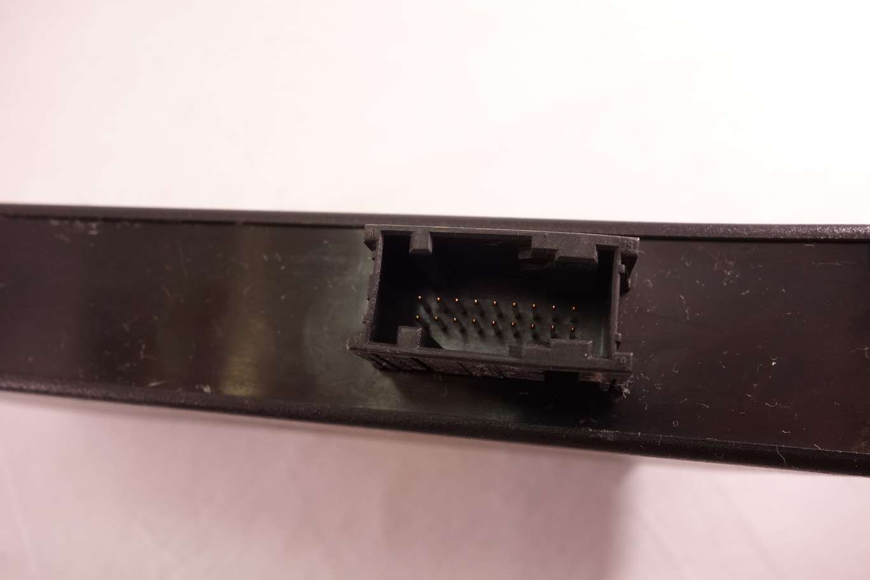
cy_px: 290
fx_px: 677
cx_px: 435
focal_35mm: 28
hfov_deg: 65.5
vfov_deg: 46.4
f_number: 5
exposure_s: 1/30
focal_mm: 10.4
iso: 500
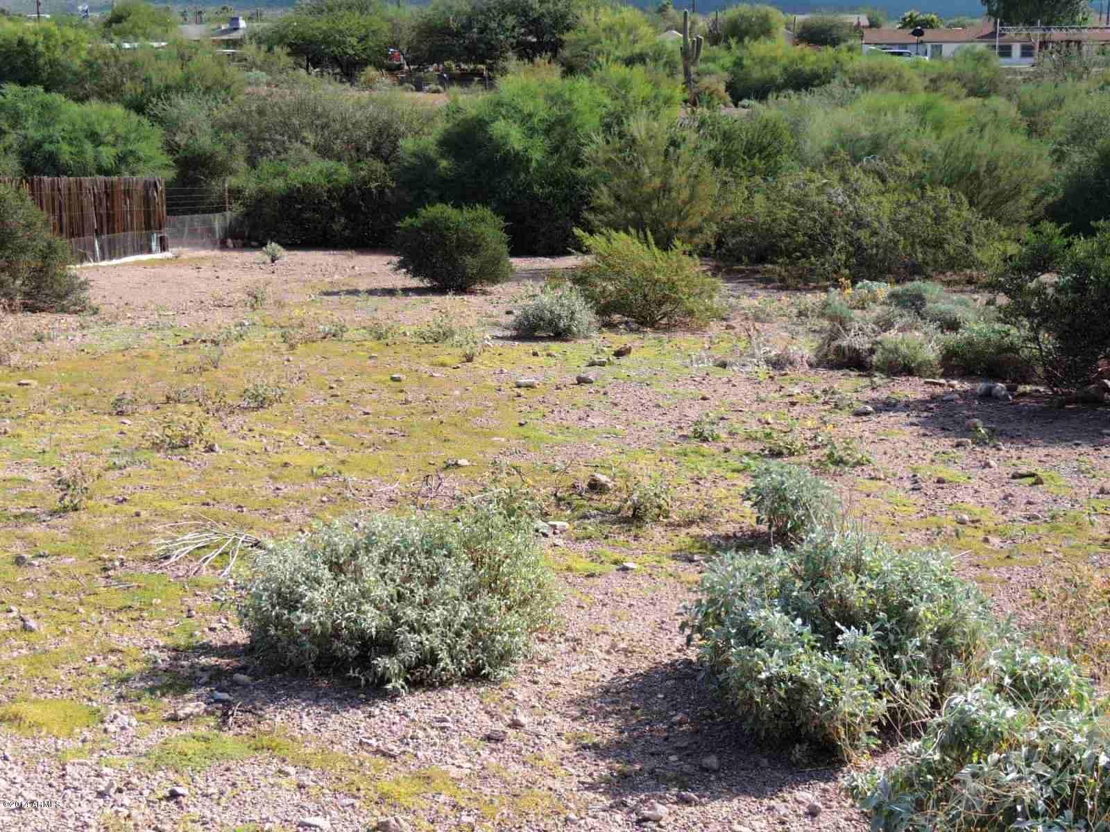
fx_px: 1507
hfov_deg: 40.4
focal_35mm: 47
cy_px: 416
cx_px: 555
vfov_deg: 30.9
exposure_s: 1/800
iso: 100
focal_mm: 8.3
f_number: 3.5
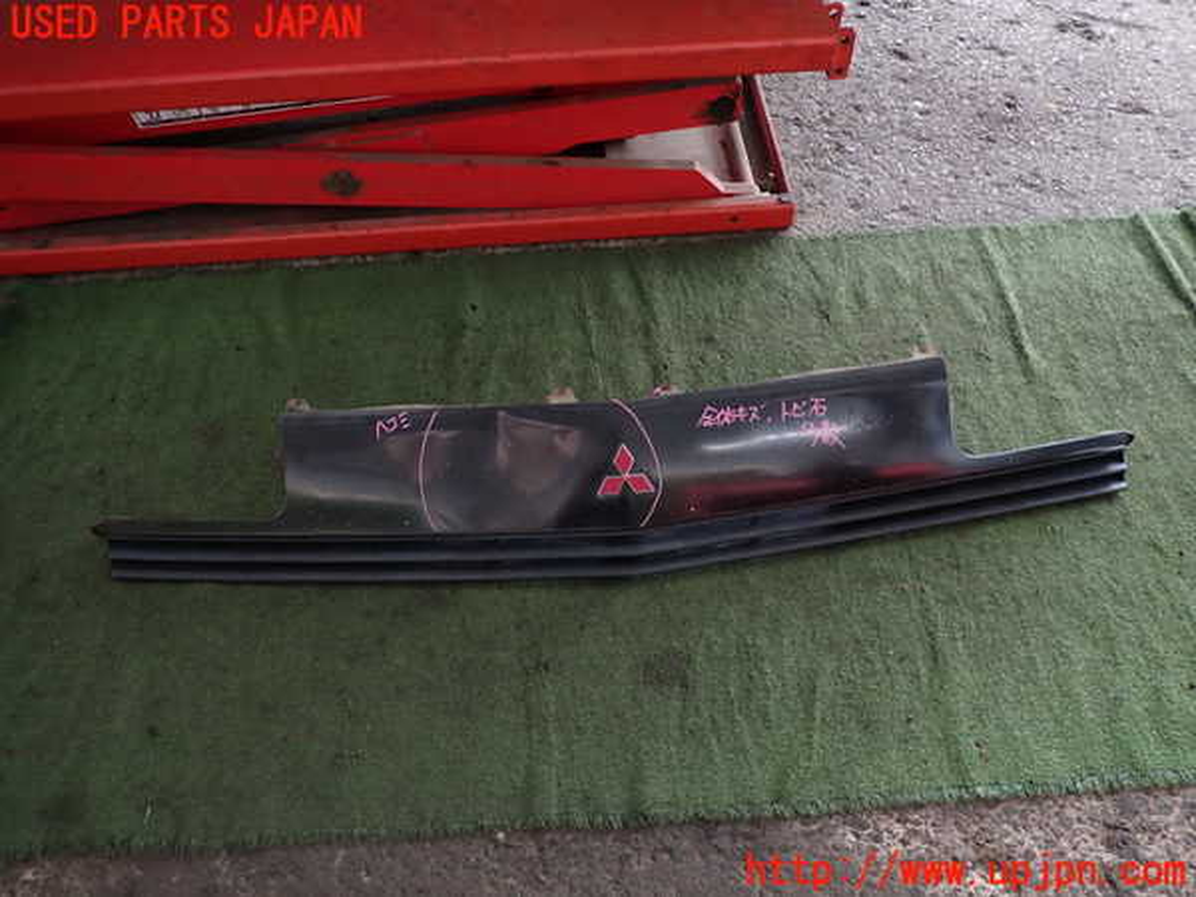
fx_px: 864
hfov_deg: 69.4
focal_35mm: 25
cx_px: 598
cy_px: 448
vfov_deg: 54.9
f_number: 2
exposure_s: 1/50
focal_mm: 4.5
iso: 200
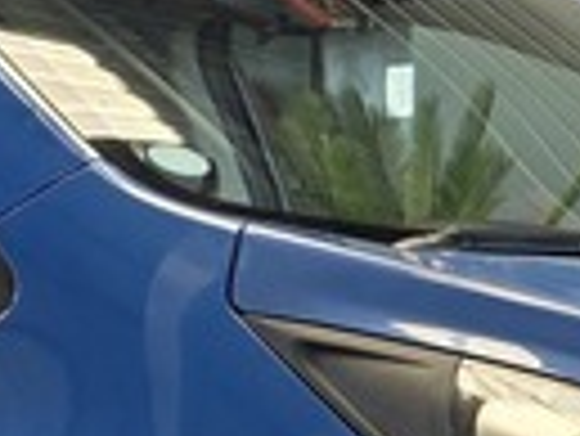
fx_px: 3052
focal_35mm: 182
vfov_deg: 8.1
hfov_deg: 10.7
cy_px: 458
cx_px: 634
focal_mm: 6.25
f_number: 1.7
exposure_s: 1/180
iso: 40
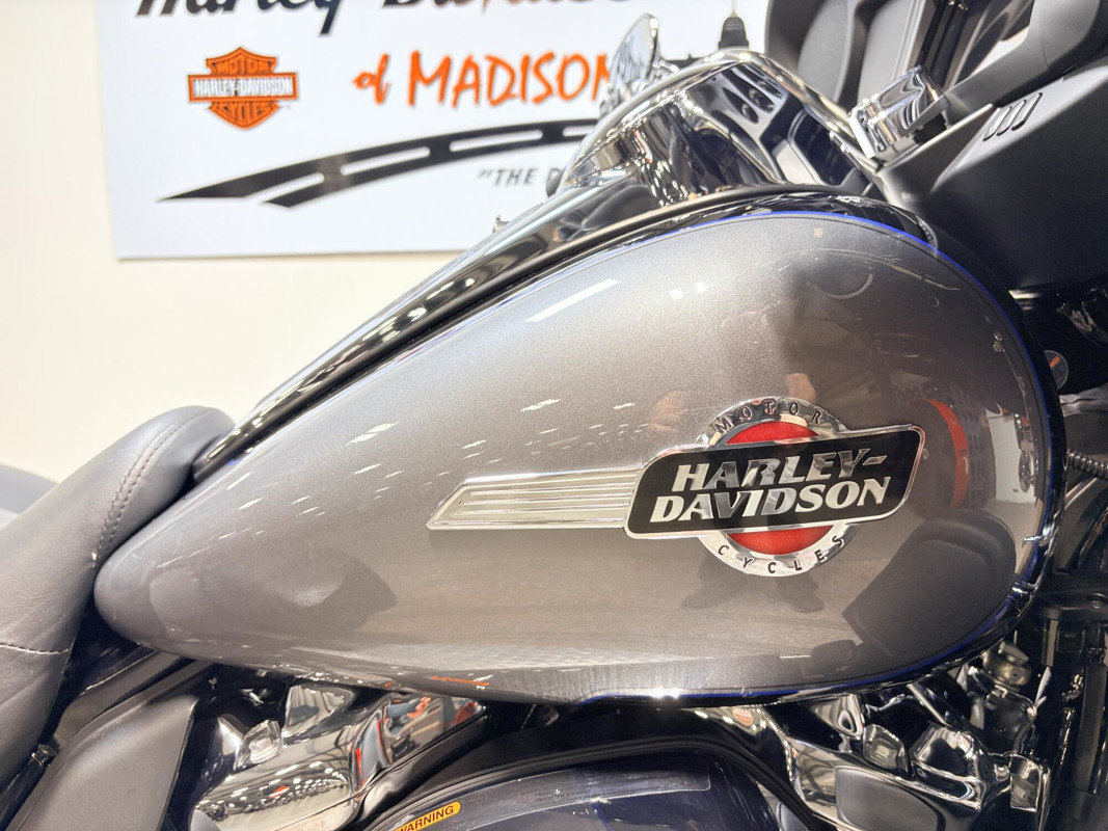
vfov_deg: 53.1
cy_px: 416
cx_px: 554
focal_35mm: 26
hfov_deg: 67.3
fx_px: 832
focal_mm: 5.96
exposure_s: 1/120
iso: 80
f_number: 1.6
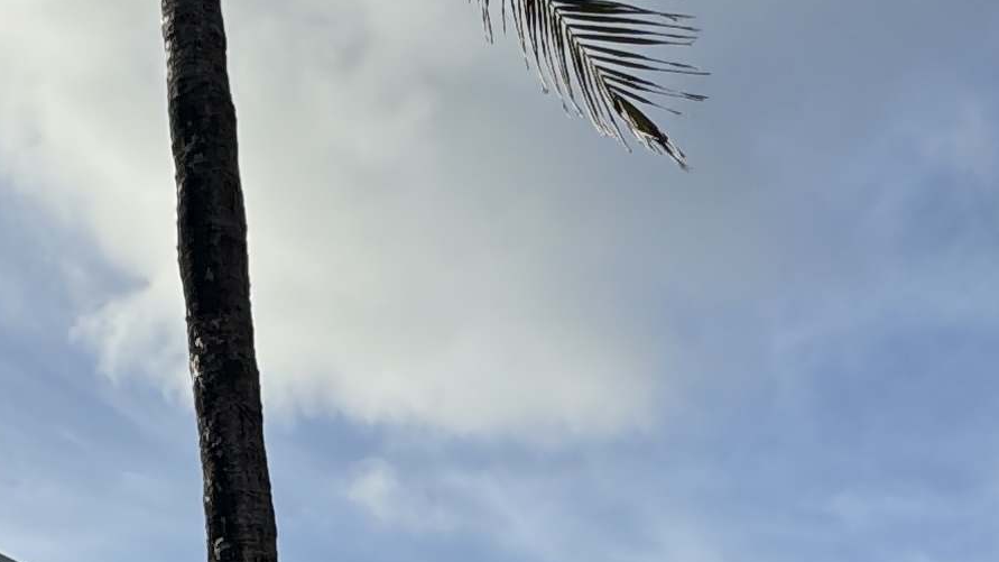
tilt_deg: +0.1
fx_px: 1828
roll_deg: +1.8
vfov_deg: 14.4
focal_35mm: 69
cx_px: 185
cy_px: 1134
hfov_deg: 29.8
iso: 40
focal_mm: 2.22
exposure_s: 1/1048
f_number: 2.2
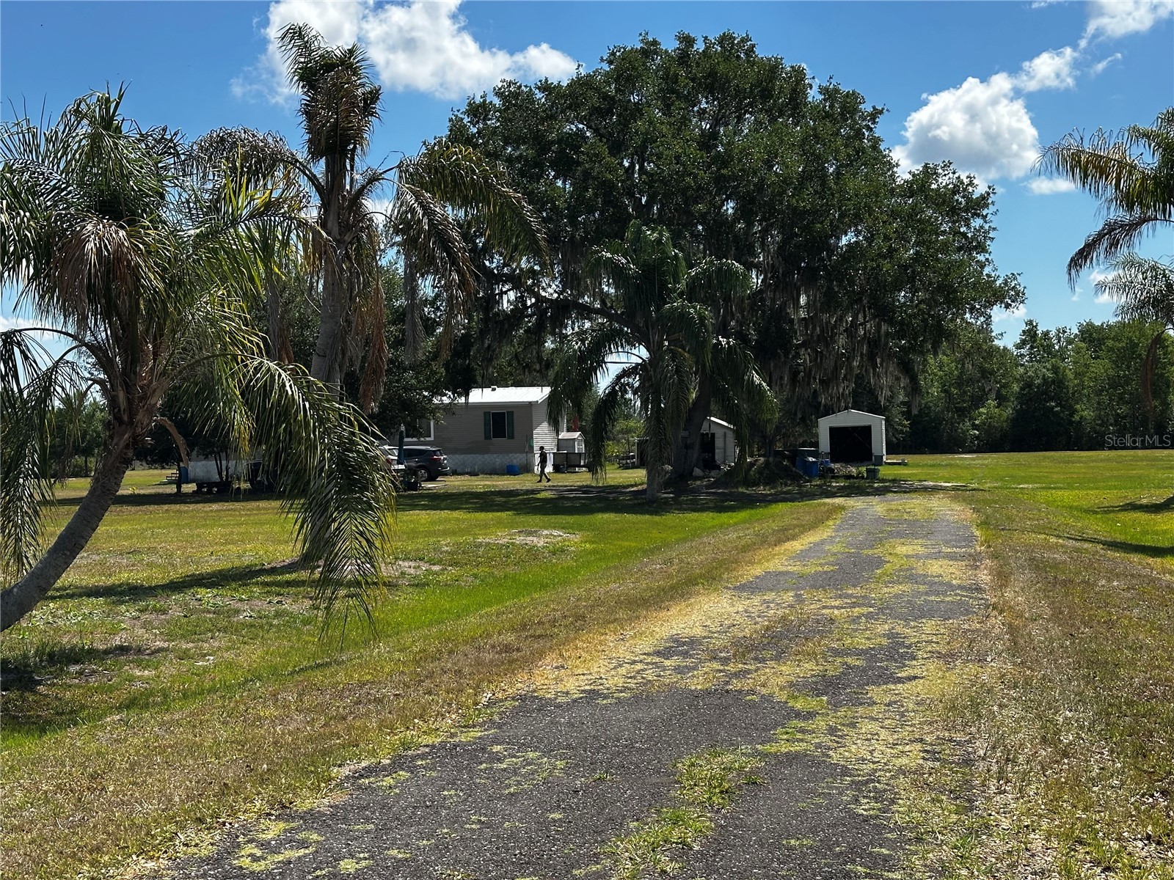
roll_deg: +1.6
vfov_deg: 30.3
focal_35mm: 48
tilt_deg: -0.7
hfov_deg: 39.7
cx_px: 587
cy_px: 440
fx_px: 1628
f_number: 1.78
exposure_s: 1/2732
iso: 64
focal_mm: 6.86
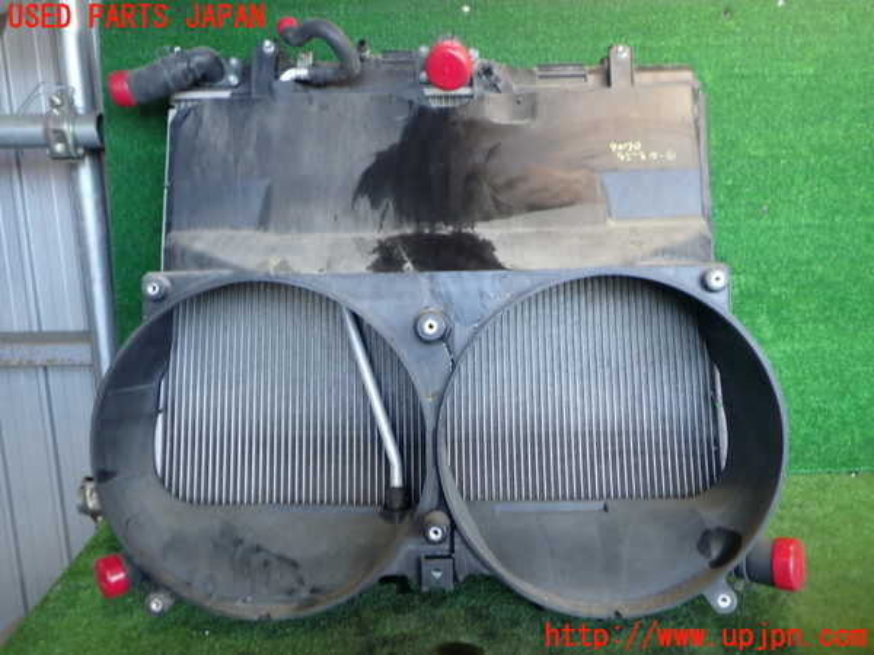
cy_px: 328
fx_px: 757
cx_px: 437
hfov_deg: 60.0
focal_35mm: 30
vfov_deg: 46.8
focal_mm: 5.4
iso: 200
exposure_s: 1/40
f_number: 2.3
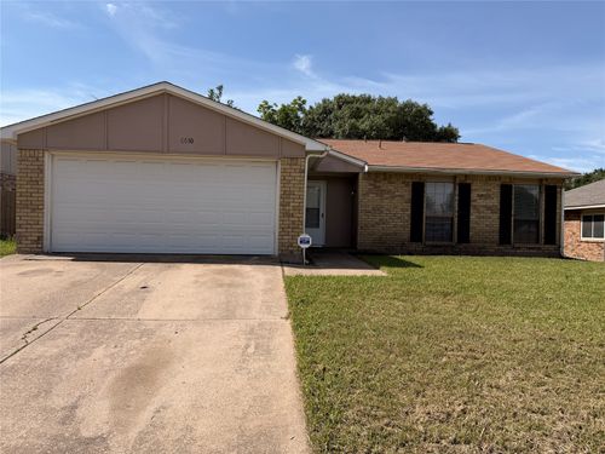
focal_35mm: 24
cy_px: 227
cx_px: 302
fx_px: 419
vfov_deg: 56.8
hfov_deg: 71.6
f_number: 1.78
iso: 80
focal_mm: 6.76
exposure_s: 1/5319
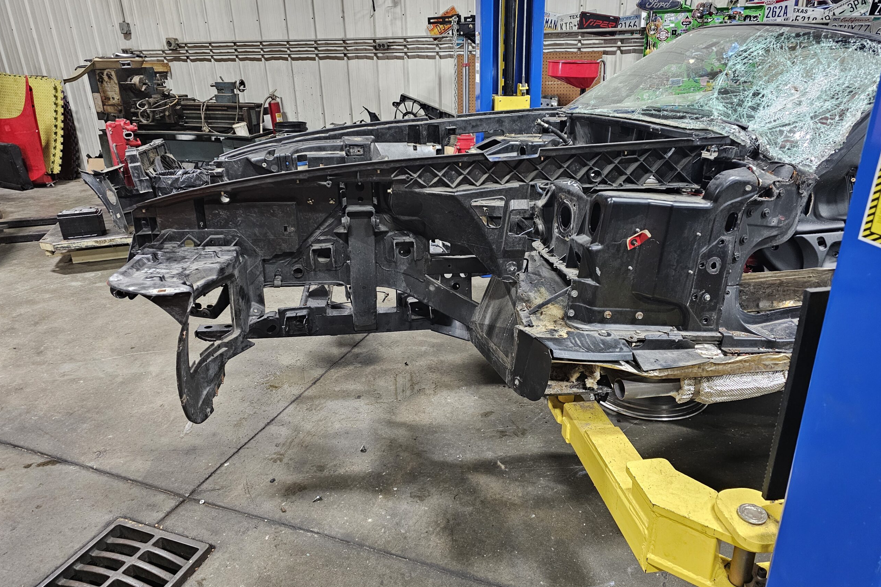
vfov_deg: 53.1
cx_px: 440
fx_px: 587
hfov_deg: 73.7
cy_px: 296
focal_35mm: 24
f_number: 1.7
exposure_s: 1/60
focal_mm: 6.3
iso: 800
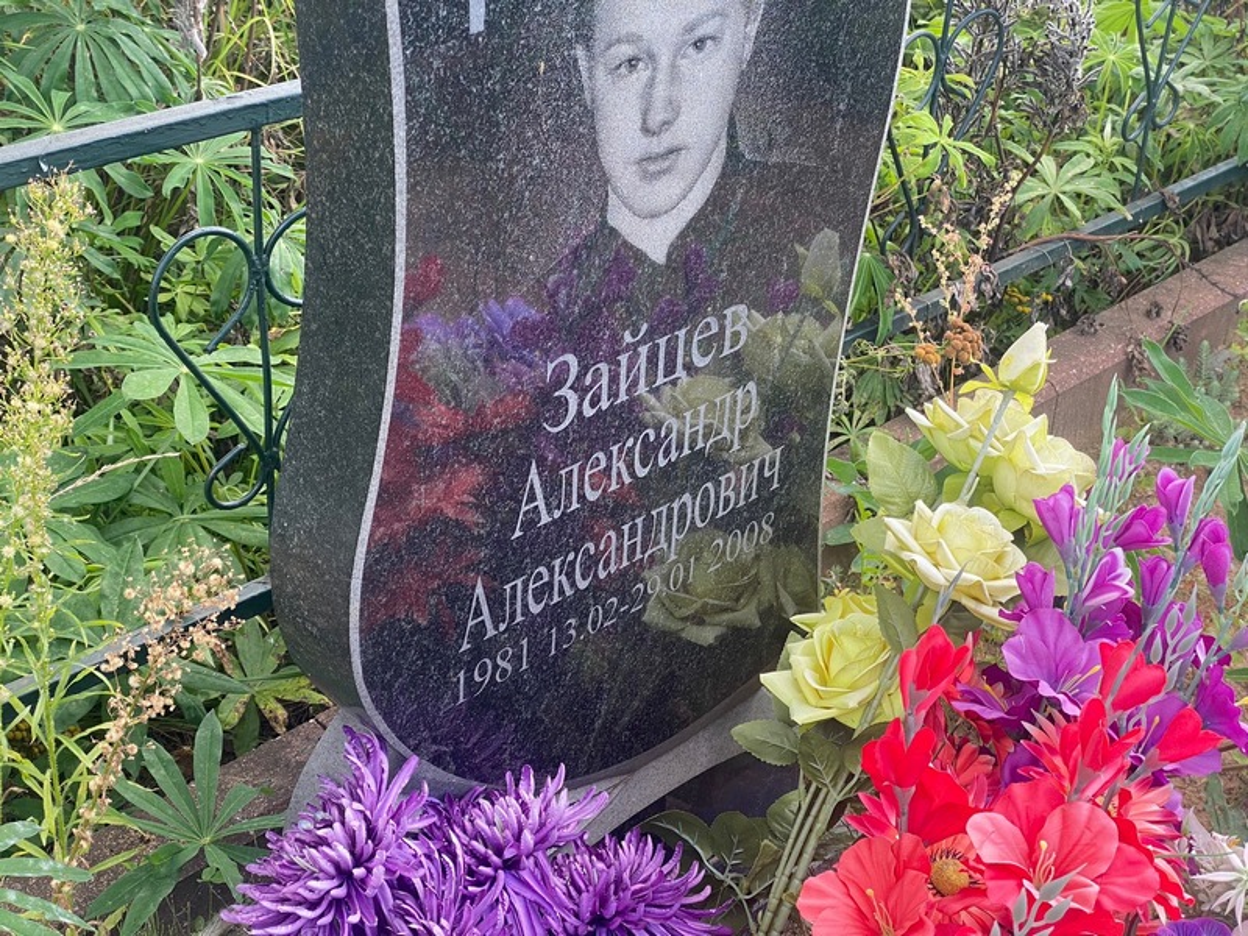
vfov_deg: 28.0
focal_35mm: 52
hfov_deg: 36.8
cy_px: 468
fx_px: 1875
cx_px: 624
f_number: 2
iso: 20
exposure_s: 1/122
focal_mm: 6
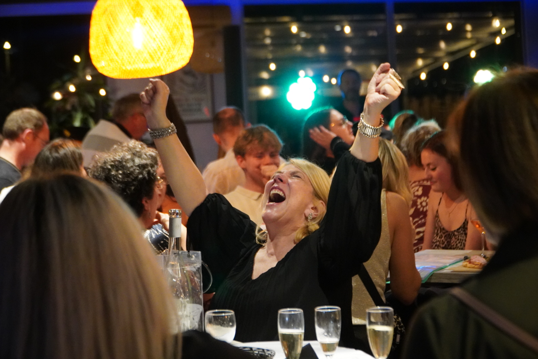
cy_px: 180
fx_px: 1234
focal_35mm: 82
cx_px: 269
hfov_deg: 24.6
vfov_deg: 16.6
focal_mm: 55
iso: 6400
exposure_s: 1/125
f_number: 4
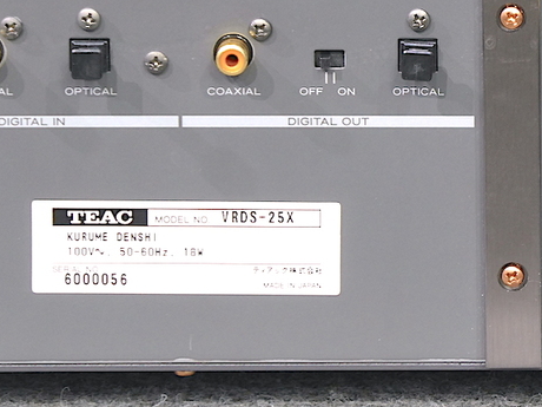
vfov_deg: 3.1
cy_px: 134
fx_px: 7547
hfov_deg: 4.1
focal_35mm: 482
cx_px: 508
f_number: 5.6
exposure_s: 1
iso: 100
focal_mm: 41.4
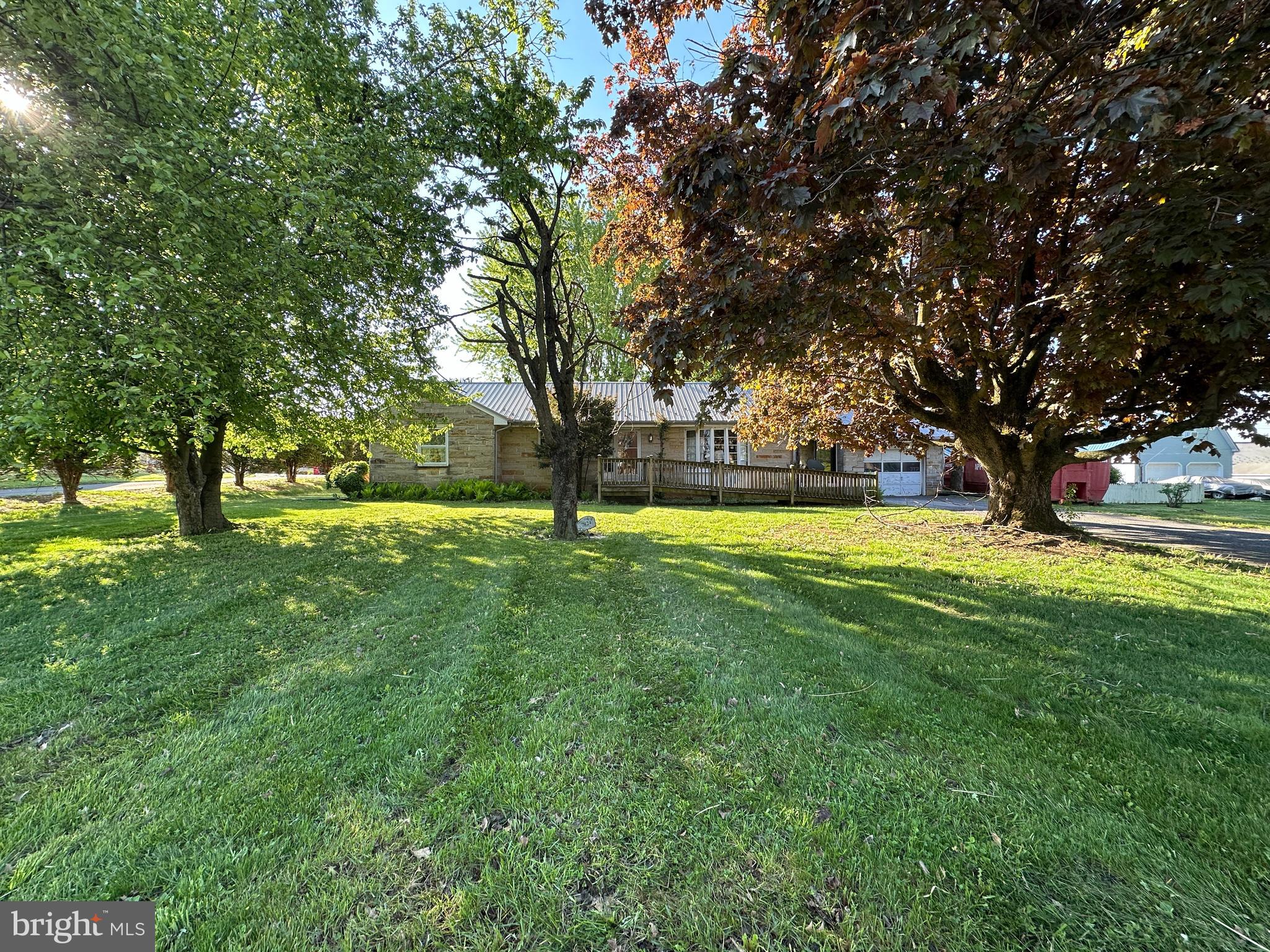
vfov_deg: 85.7
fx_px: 514
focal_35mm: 14
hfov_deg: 102.1
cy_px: 476
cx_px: 635
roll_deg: +0.6
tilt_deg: +1.1
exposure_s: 1/174
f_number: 2.2
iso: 40
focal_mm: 2.22
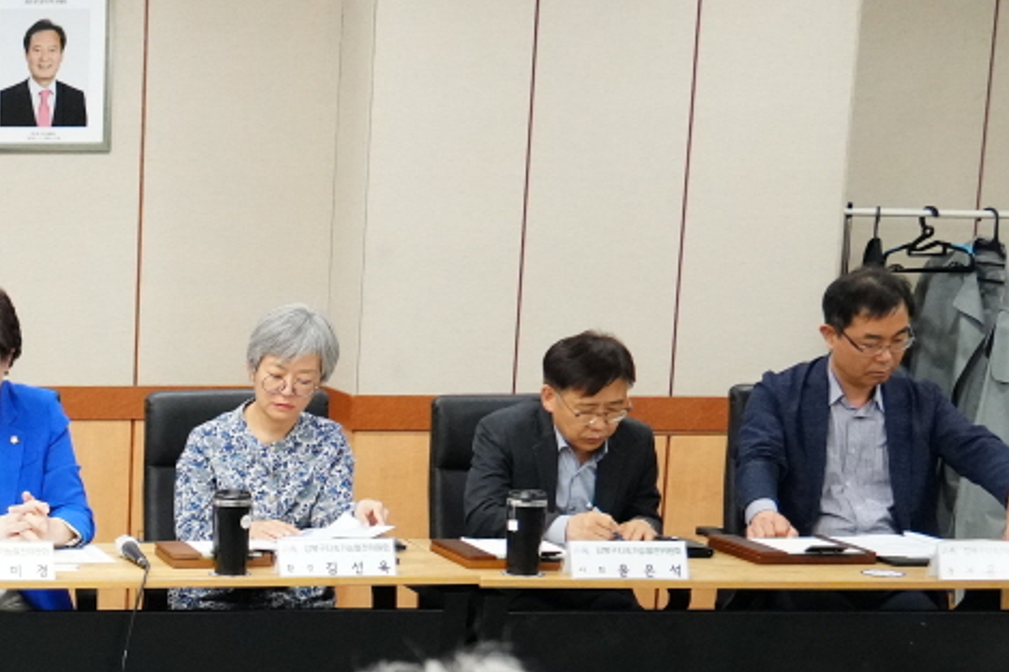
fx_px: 2578
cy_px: 760
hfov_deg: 20.4
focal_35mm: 92
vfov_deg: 14.5
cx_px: -281
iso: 4000
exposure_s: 1/250
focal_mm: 24
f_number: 4
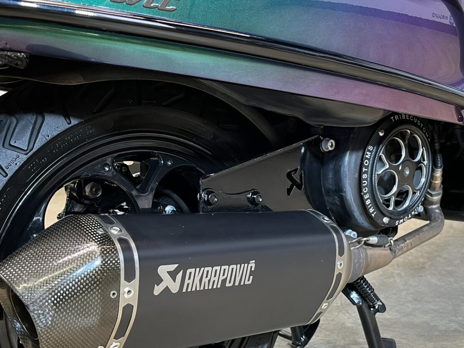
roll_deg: +5.7
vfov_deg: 31.8
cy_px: 245
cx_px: 271
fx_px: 603
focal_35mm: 45
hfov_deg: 41.9
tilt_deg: -15.7
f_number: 1.6
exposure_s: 1/50
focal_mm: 5.1
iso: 100
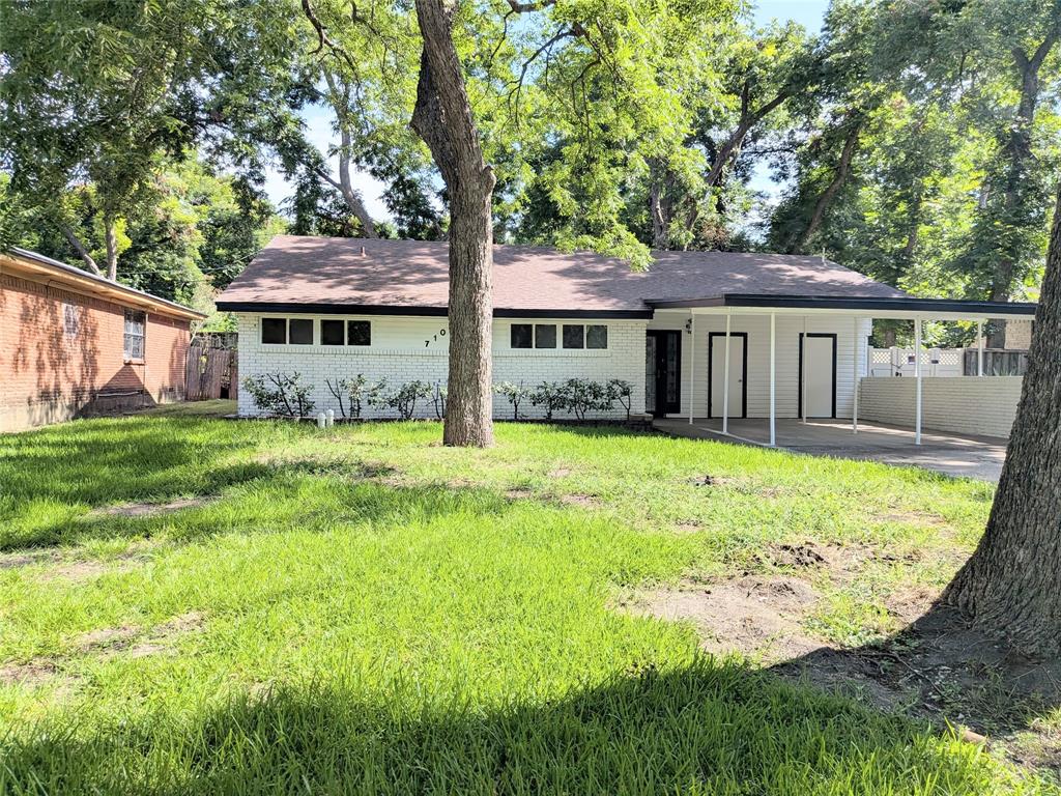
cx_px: 530
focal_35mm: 24
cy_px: 398
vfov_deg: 56.8
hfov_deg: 71.6
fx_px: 736
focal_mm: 4.53
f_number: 1.7
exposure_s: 1/968
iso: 29
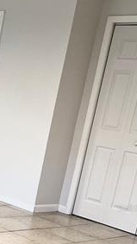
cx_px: -91
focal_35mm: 77
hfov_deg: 14.2
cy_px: 208
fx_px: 498
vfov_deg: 26.8
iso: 160
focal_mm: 5.1
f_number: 1.6
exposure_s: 1/60
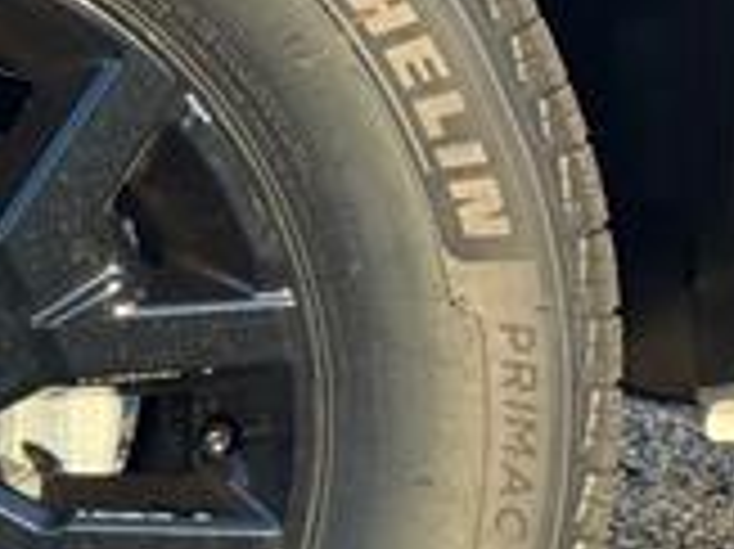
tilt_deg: -8.9
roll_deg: +0.5
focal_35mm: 189
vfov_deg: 7.8
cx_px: -149
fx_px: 4005
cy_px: 414
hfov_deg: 10.3
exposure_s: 1/351
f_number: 1.78
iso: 64
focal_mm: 6.76
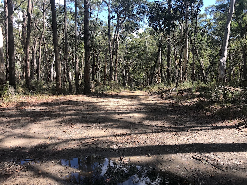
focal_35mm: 28
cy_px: 92
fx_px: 200
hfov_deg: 63.4
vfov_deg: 49.7
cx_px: 124
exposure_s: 1/414
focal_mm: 4
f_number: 1.8
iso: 20
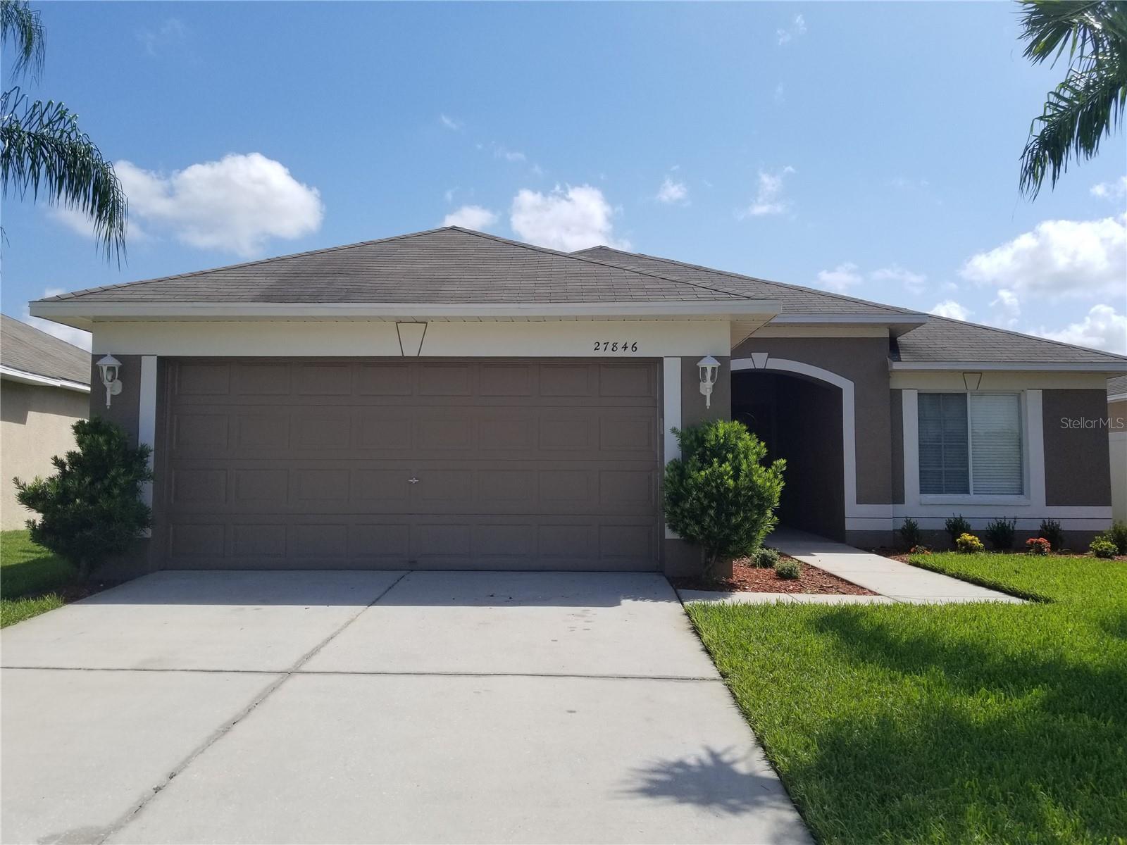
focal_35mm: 26
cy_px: 422
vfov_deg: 53.1
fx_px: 846
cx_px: 564
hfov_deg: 67.3
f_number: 1.7
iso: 50
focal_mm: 4.25
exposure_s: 1/3576
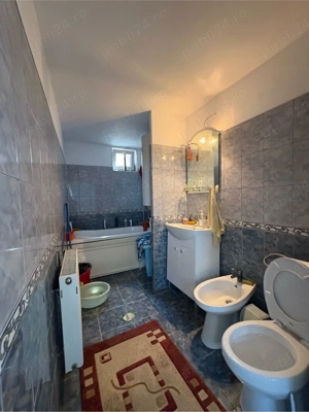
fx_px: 167
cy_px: 206
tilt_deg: -3.1
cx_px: 154
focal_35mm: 14
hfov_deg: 85.7
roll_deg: +1.6
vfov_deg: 102.1
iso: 800
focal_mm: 2.22
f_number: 2.2
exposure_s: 1/50
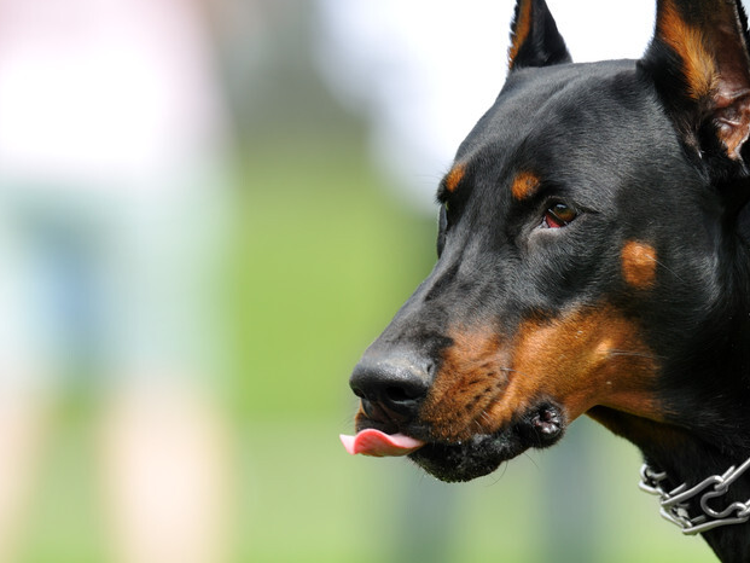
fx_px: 17163
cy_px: 269
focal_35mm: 792
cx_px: 577
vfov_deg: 1.9
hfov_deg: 2.5
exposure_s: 1/800
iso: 360
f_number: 5.6
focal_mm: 500
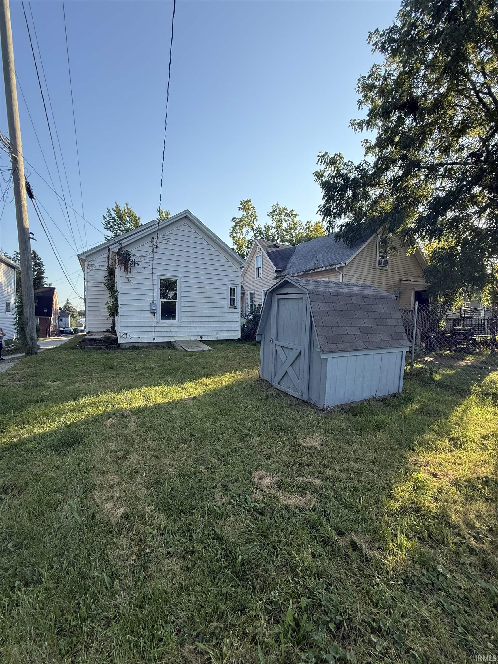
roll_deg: -2.0
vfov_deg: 102.1
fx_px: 269
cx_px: 249
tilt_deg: +1.0
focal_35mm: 14
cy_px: 332
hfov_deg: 85.7
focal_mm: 2.22
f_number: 2.2
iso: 64
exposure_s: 1/514
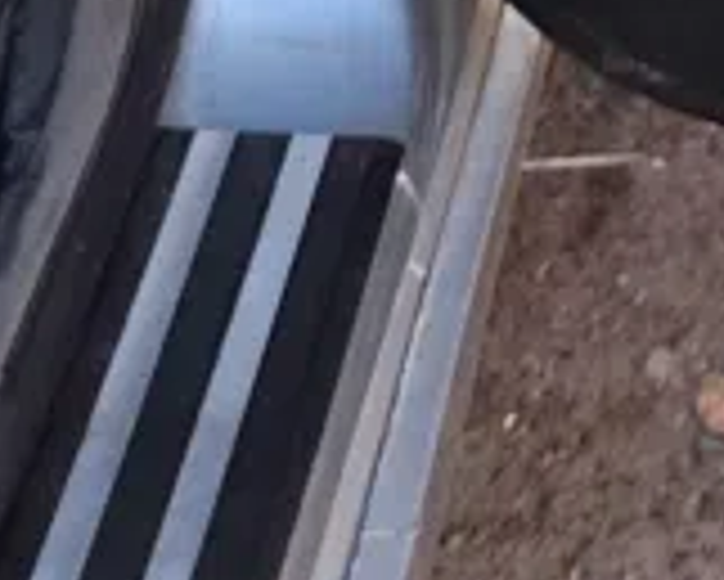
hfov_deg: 10.7
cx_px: 1925
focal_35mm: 143
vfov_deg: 9.5
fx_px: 3066
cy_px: -845
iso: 80
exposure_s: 1/100
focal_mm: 6.19
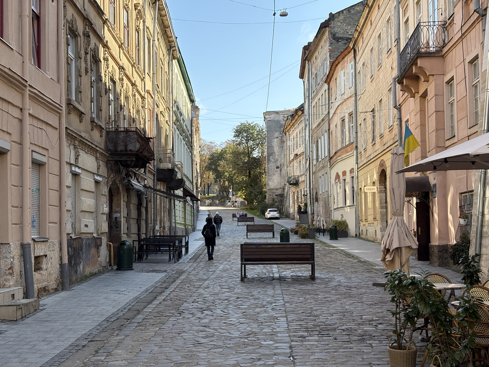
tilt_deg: +3.7
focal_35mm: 52
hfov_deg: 36.8
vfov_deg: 28.0
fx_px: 735
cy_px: 184
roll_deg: +0.6
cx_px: 244
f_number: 1.6
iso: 50
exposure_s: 1/1002
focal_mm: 5.96
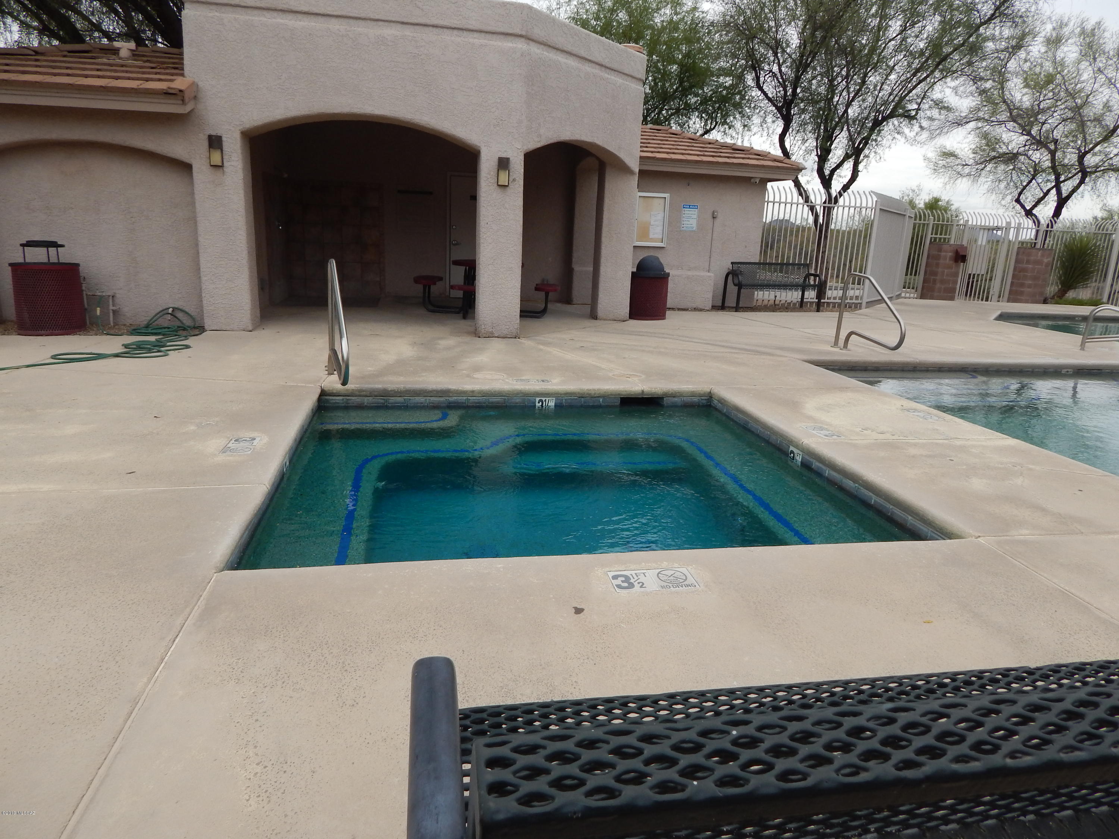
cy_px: 420
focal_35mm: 23
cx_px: 560
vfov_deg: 58.9
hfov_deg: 73.9
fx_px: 744
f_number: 3
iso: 125
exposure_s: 1/1000
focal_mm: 4
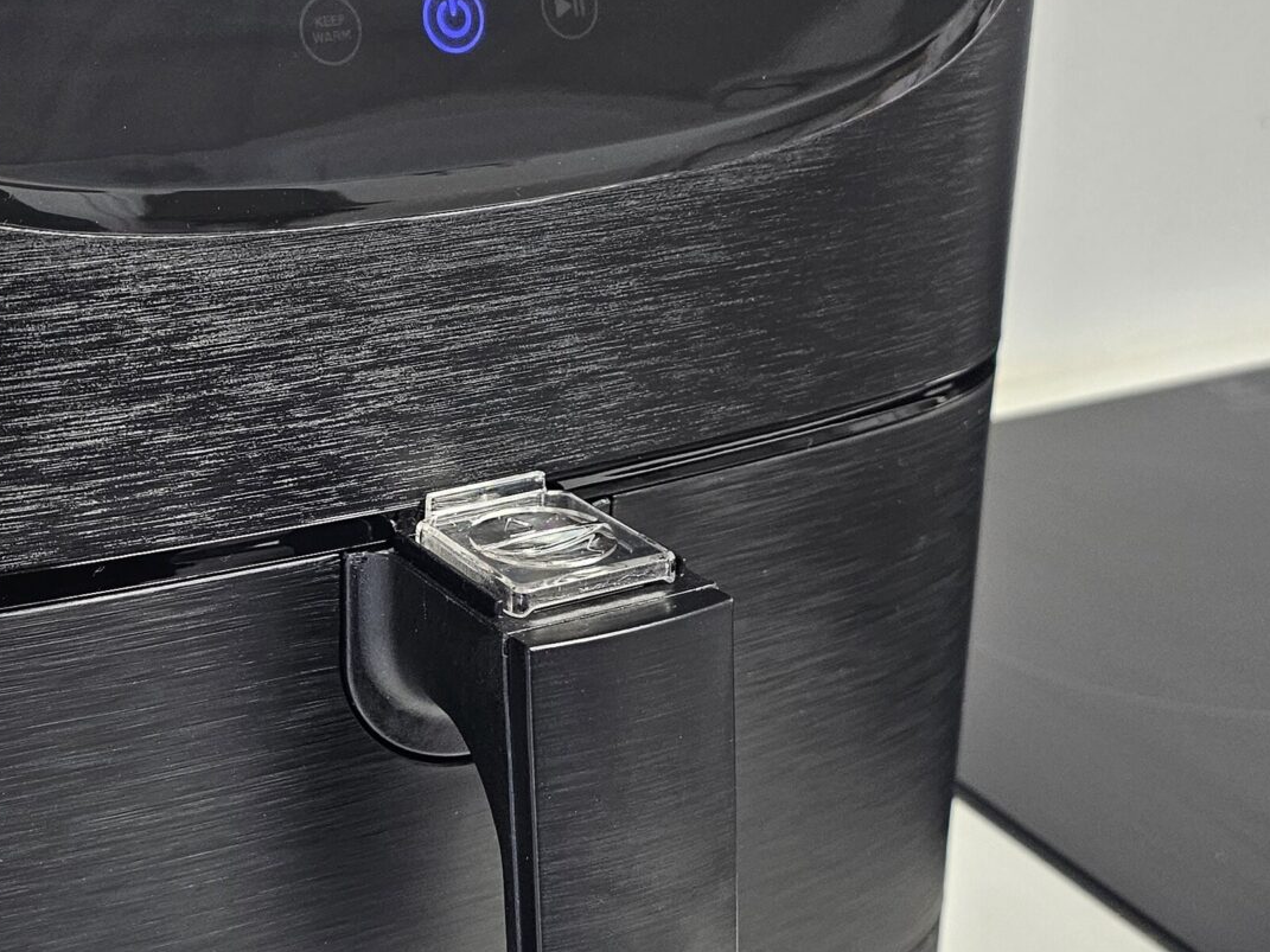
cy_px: 517
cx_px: 324
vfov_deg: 26.5
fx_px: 2018
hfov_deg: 34.2
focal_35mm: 55
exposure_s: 1/100
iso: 250
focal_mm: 6.3
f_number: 1.7
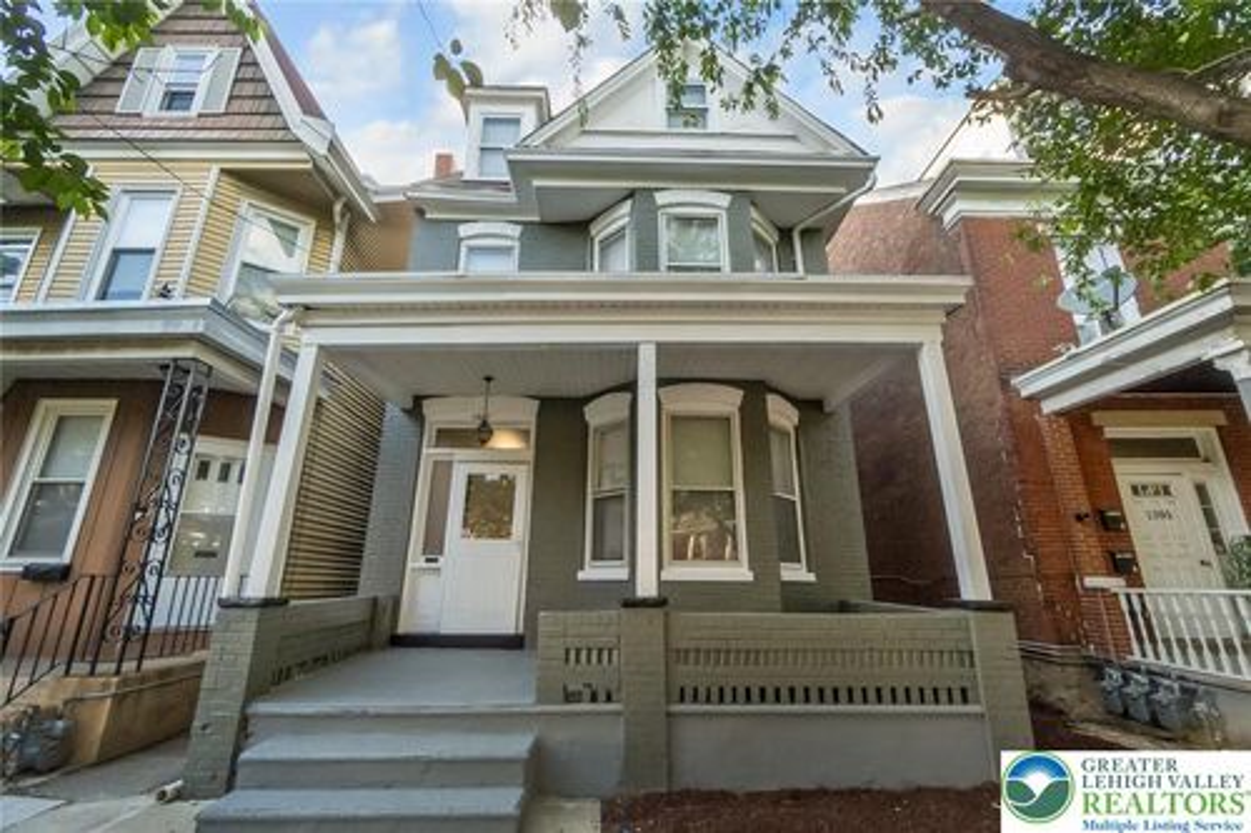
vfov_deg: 77.3
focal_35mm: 15
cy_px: 416
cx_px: 626
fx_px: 521
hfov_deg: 100.4
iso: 3200
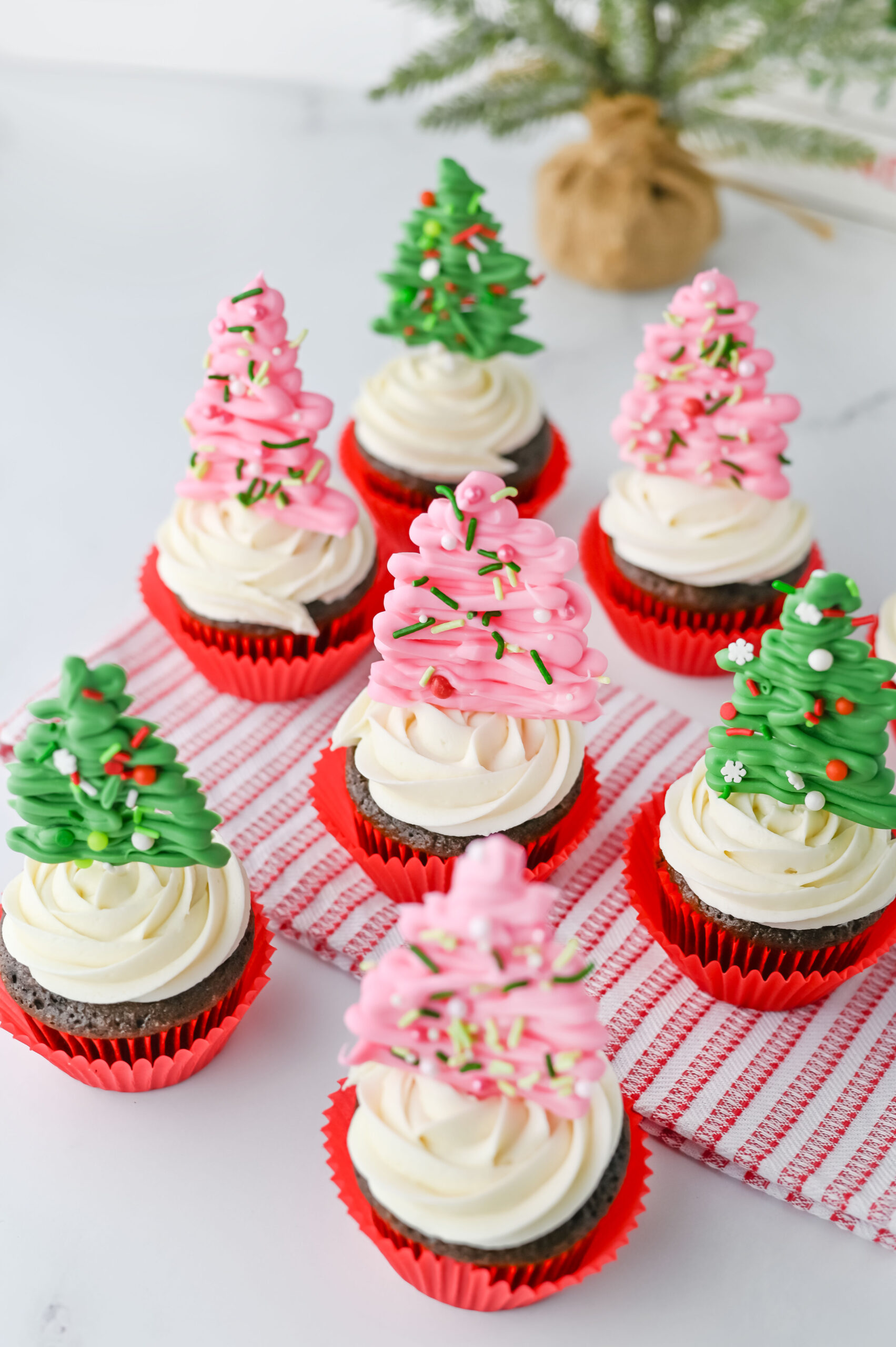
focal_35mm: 50
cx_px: 448
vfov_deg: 39.6
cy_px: 674
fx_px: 1869
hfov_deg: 27.0
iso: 125
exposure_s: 1/100
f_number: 4.5
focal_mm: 50
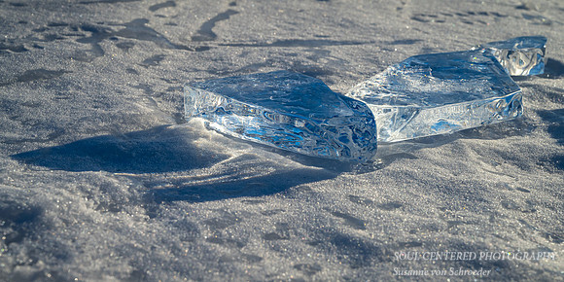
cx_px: 282
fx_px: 832
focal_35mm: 57
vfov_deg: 19.2
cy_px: 182
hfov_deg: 37.5
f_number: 8
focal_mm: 50
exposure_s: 1/640
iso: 200
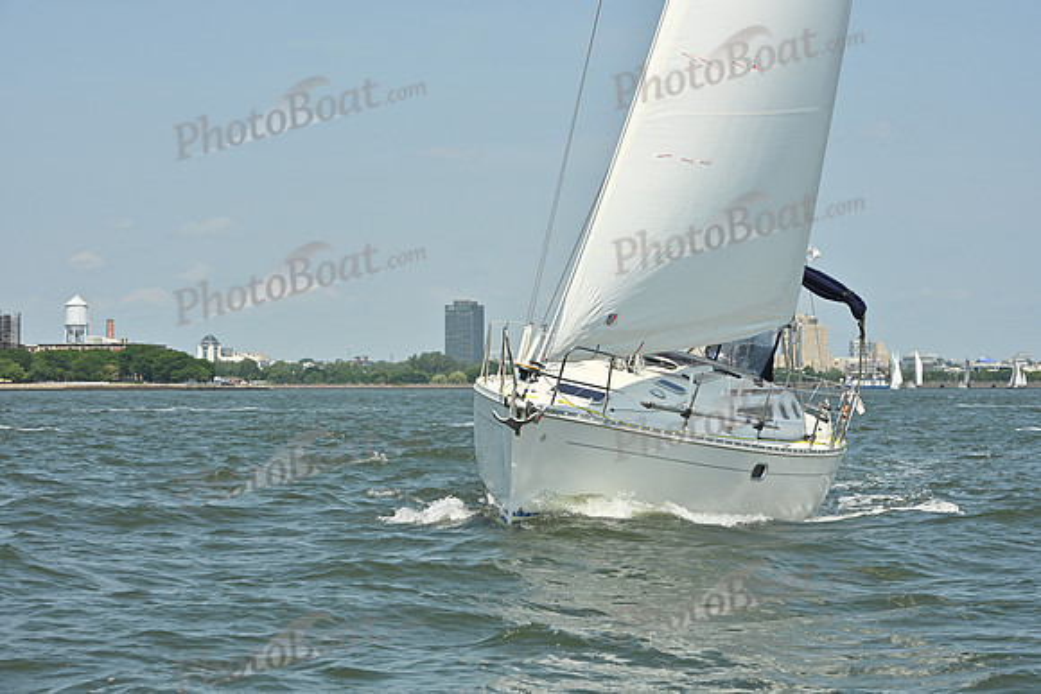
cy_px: 347
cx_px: 520
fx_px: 2892
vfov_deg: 13.7
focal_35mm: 100
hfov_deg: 20.4
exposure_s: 1/1250
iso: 320
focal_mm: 100
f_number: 9
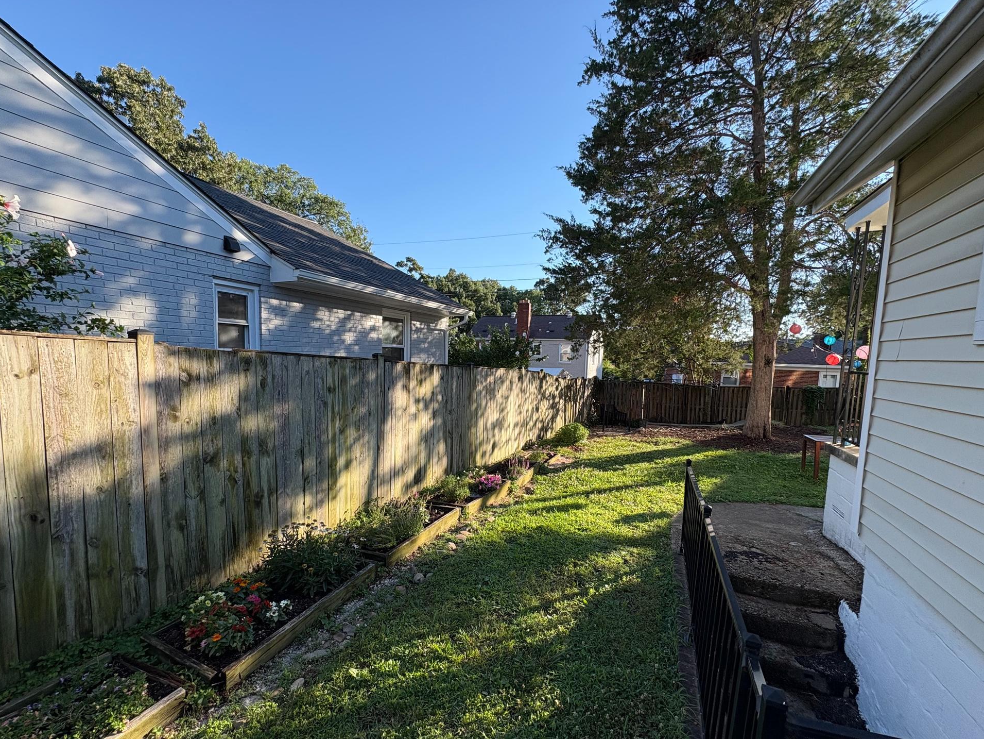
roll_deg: -1.9
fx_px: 426
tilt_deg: -4.6
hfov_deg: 98.2
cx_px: 491
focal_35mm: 15
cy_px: 393
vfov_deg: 81.7
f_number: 2.2
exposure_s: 1/565
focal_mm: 2.22
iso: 64
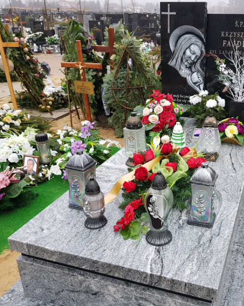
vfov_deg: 52.9
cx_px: 177
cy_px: 153
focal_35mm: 34
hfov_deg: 42.3
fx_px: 307
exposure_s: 1/147
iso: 40
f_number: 1.7
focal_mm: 4.2
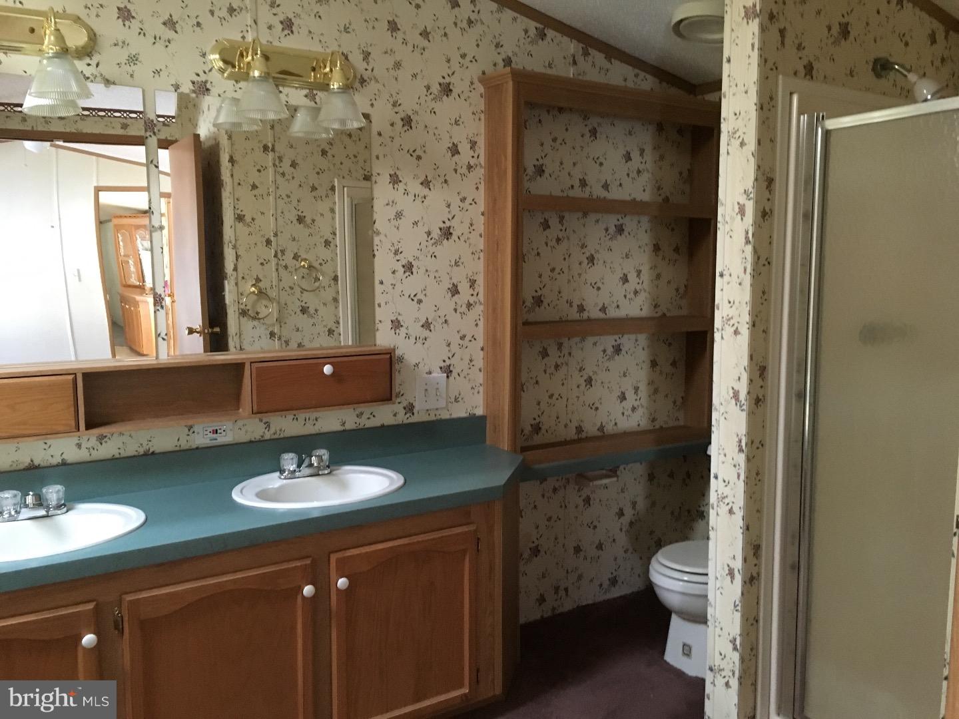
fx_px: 803
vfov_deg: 48.2
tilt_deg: -4.5
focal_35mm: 29
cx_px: 480
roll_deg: -1.3
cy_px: 360
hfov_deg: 61.7
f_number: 2.2
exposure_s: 1/15
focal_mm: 4.15
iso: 200
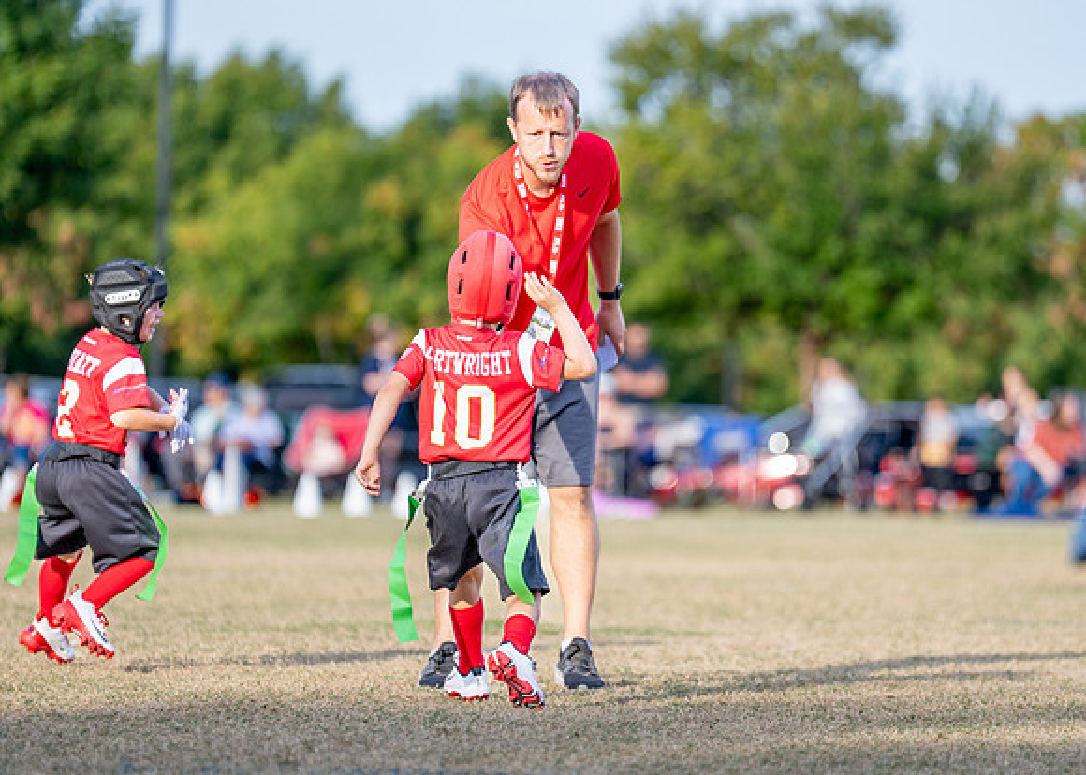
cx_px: 604
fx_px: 8245
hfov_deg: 7.5
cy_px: 391
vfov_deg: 5.4
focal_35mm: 267
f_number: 2.8
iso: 250
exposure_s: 1/1600
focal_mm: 191
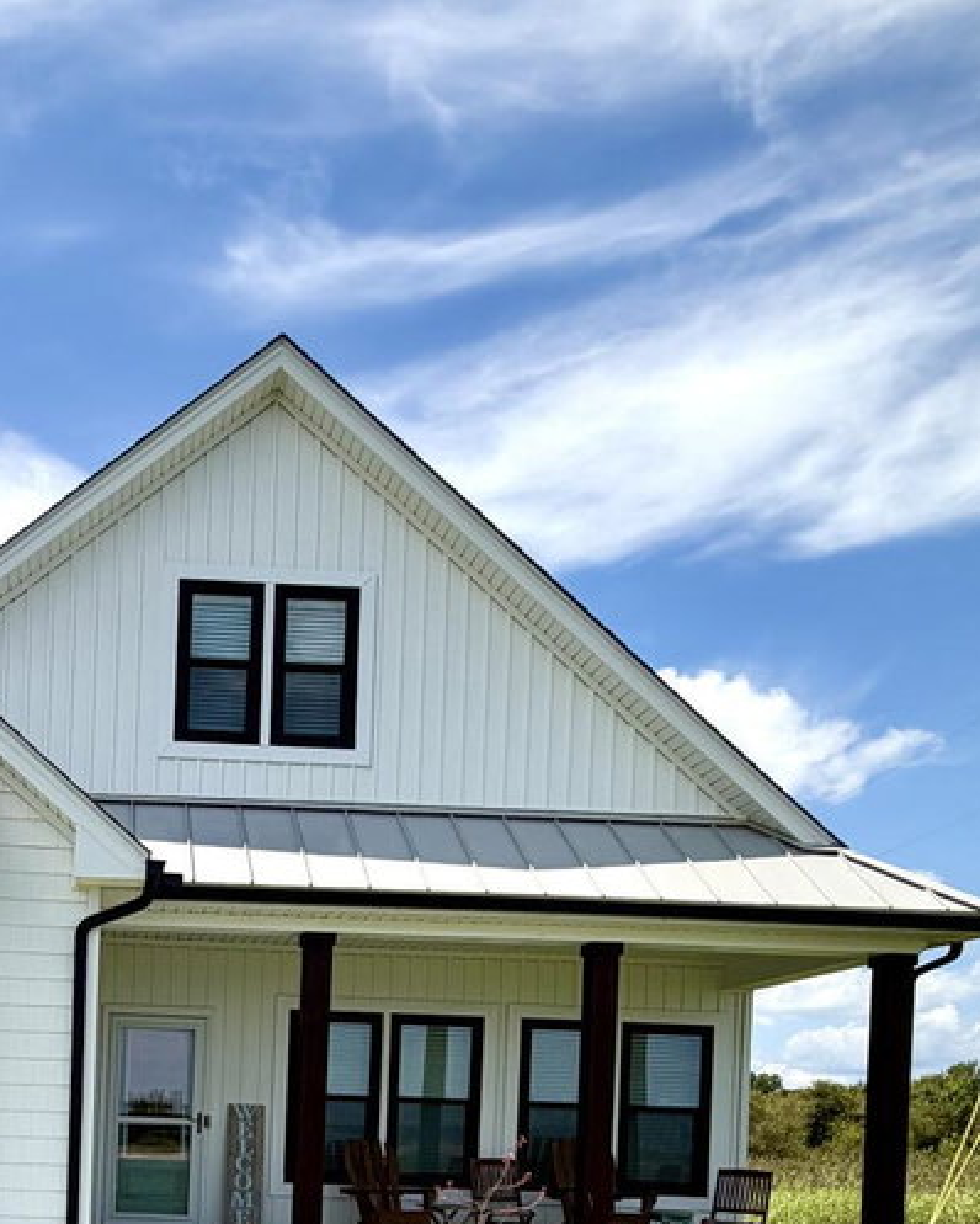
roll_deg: -2.3
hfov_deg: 41.7
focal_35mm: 33
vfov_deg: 47.6
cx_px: 133
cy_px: 1143
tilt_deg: +0.4
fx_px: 1196
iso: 20
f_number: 2.2
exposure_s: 1/1068
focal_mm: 2.22
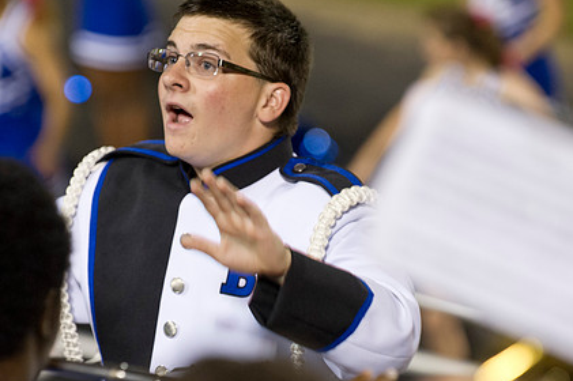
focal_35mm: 303
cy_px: 212
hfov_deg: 6.8
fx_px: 4819
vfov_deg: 4.5
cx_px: 264
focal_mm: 220
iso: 4000
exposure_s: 1/125
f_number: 4
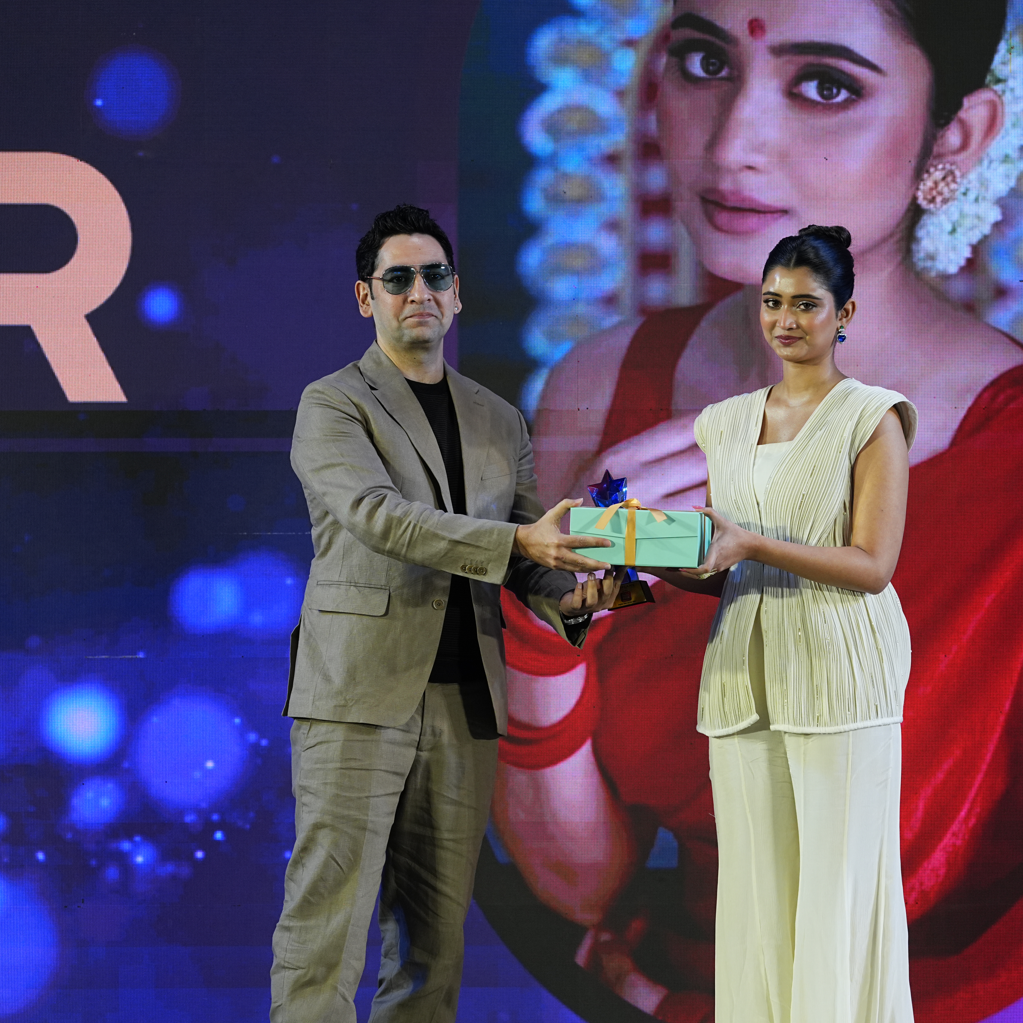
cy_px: 635
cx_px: 569
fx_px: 8091
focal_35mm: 242
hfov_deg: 7.2
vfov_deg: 7.2
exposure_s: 1/200
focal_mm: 149
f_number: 3.5
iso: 640
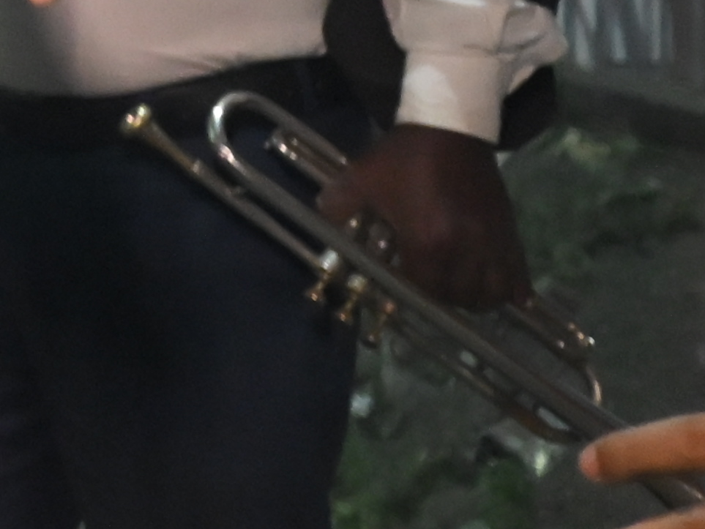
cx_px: -1370
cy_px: -372
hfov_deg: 9.4
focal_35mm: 169
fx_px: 3443
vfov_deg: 8.5
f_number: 2.8
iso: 6400
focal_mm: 28
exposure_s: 1/200
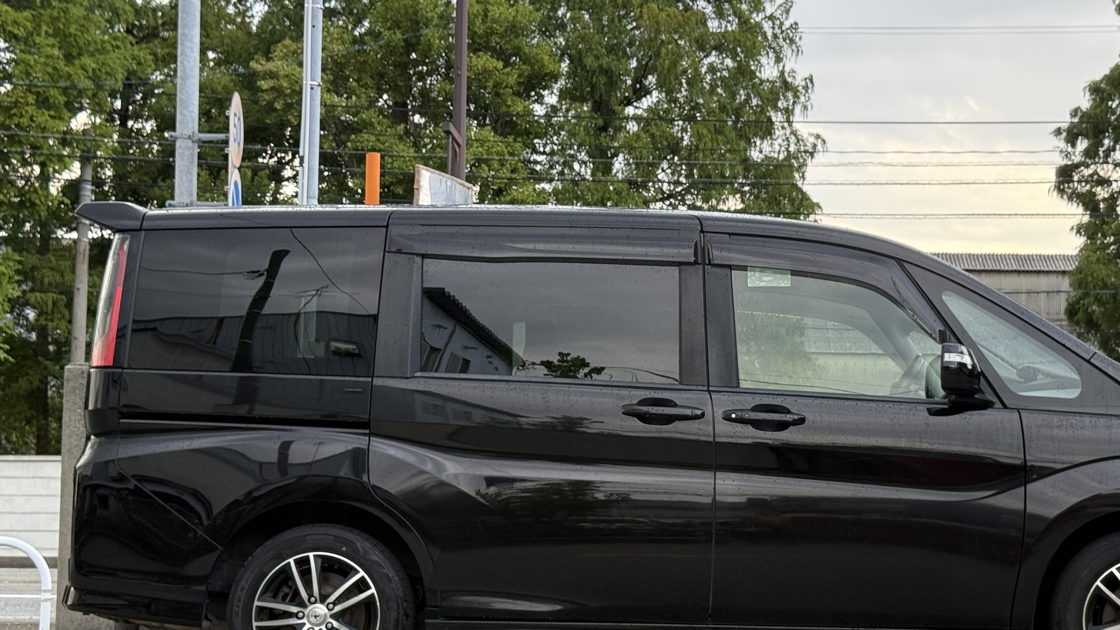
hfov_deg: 31.3
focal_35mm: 67
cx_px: 715
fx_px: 1990
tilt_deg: +4.2
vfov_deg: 18.0
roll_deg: -1.1
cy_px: 397
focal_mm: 6.76
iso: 80
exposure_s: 1/168
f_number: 1.78
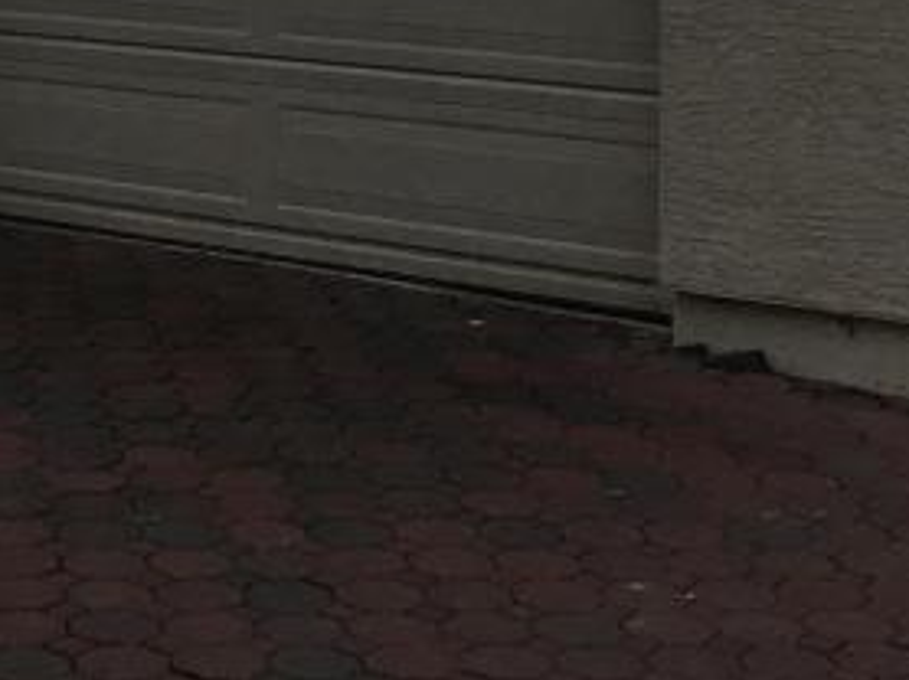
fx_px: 2807
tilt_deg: +2.2
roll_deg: -0.7
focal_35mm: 107
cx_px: 147
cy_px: -360
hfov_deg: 18.2
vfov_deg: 13.0
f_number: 2.2
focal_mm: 4.15
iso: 25
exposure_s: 1/40
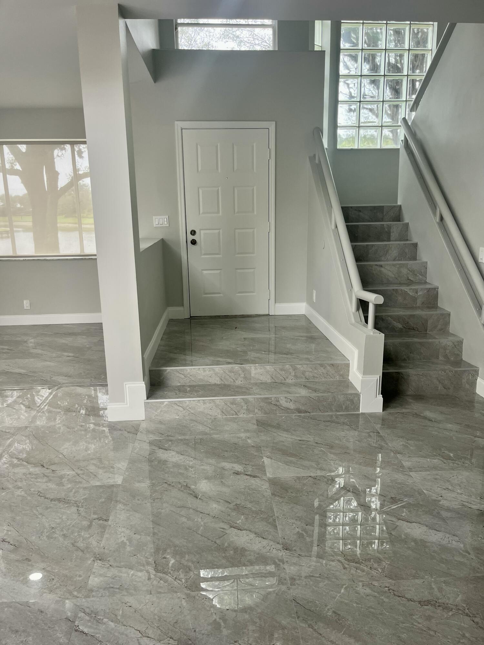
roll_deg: +2.1
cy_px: 322
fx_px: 485
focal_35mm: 26
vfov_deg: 67.3
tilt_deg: -13.7
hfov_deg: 53.1
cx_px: 242
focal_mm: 5.1
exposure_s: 1/124
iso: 64
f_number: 1.6
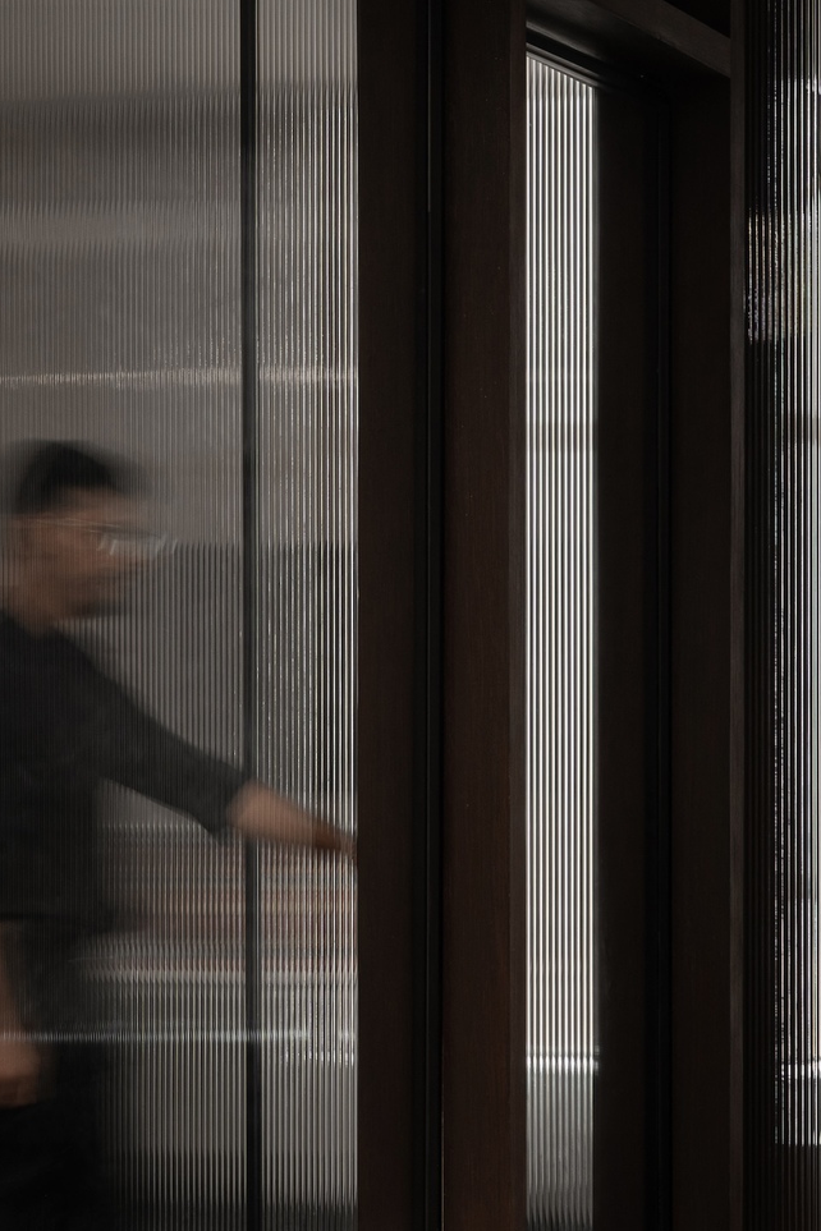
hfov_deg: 12.5
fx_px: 3728
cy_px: 750
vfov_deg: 18.7
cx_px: 249
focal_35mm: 109
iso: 100
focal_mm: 35
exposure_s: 2
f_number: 10
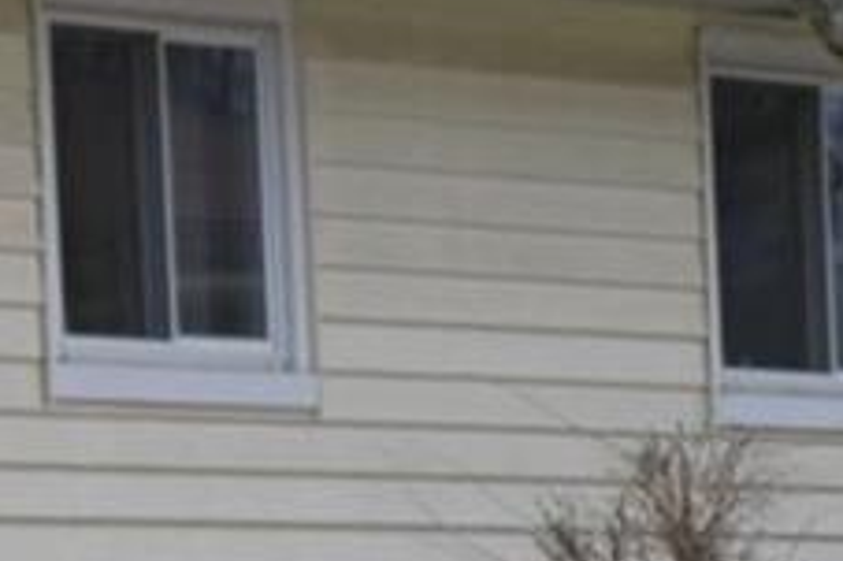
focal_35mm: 487
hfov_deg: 4.0
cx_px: 2878
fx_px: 11395
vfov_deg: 2.8
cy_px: 461
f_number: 8
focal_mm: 46
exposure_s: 1/500
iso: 250
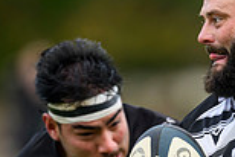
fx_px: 9840
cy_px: 223
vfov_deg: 0.9
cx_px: 356
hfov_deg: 1.4
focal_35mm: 1506
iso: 500
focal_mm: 400
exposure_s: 1/1600
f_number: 2.8
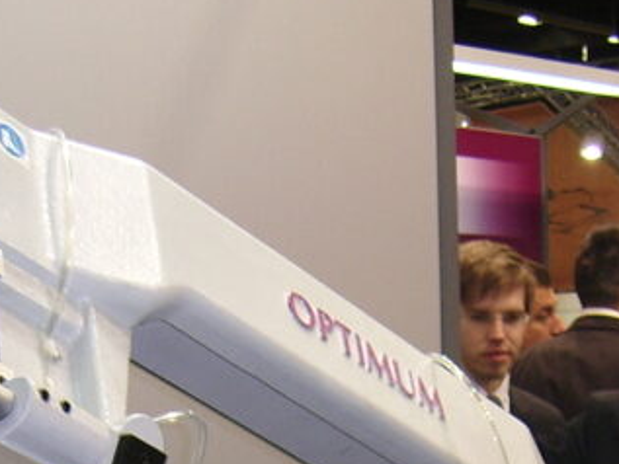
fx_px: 2021
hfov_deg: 17.4
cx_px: 221
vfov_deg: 12.6
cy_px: 643
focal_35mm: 113
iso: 50
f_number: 2.8
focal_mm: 5.95
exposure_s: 1/30
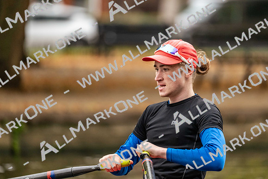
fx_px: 2978
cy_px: 90
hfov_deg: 5.2
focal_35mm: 400
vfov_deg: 3.4
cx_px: 134
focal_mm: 400
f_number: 4.5
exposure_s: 1/2500
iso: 5000
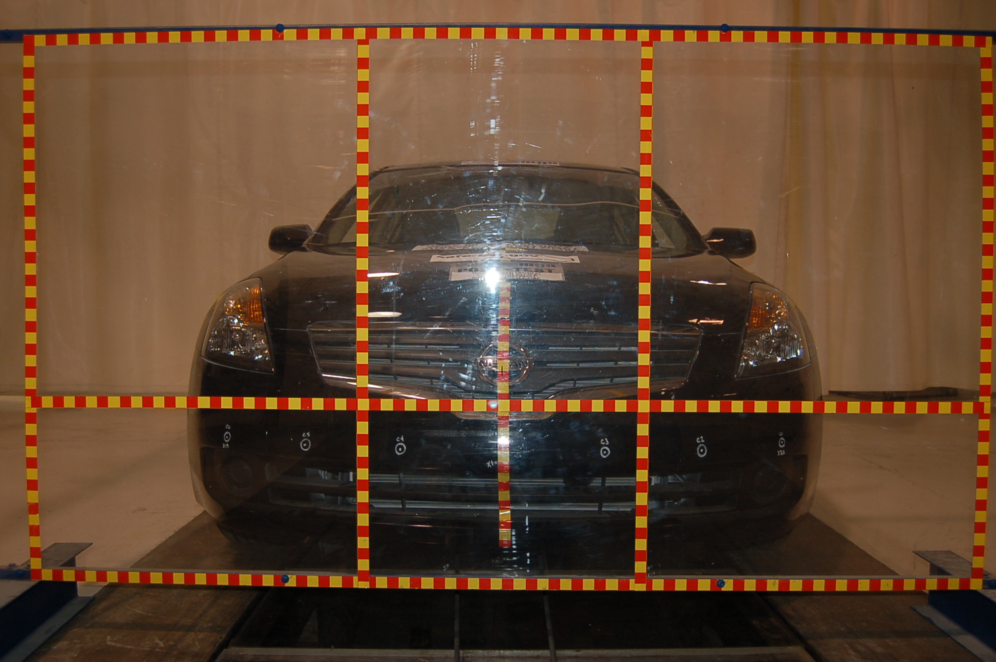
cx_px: 498
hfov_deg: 57.3
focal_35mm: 33
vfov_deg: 39.9
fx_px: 912
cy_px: 331
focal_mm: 22
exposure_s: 1/60
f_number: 3.8
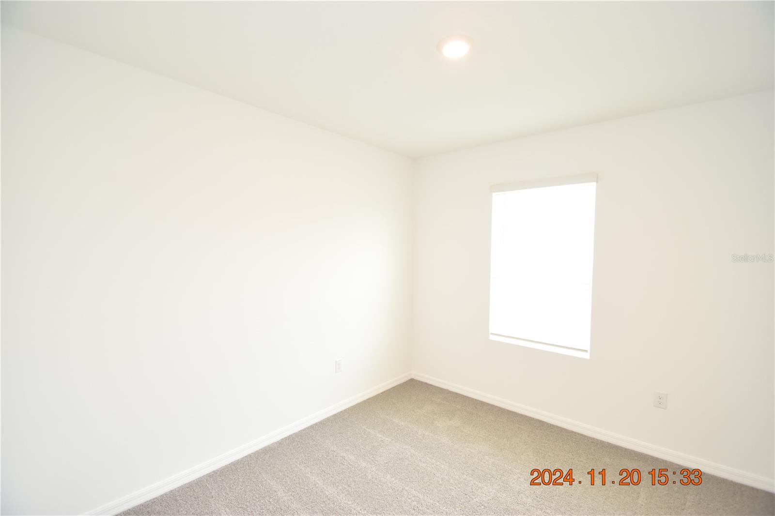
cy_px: 258
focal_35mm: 15
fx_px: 323
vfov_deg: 77.3
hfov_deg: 100.4
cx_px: 388
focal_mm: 10
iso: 800
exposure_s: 1/60
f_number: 4
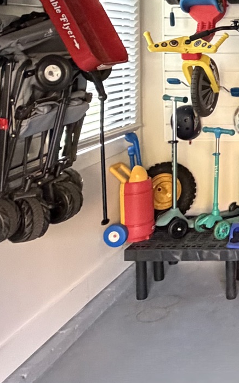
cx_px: 287
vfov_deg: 54.0
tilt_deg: -6.2
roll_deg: +0.2
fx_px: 354
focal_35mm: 34
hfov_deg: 31.3
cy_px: 93
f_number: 2.2
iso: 640
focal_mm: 2.22
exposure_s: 1/60
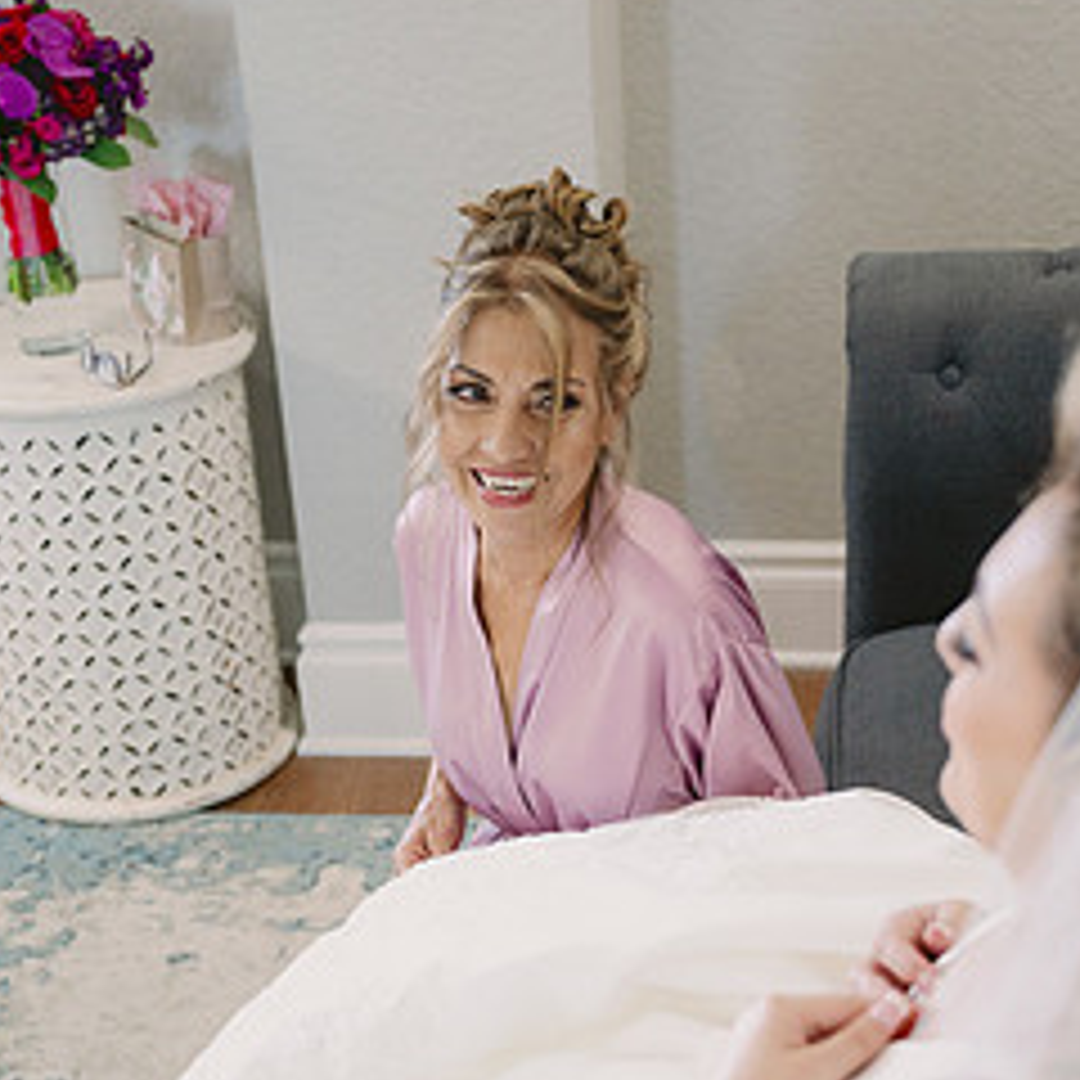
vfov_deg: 27.6
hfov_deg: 27.7
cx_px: 646
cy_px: 693
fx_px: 2188
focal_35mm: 62
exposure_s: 1/320
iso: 1600
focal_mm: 39
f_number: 2.8
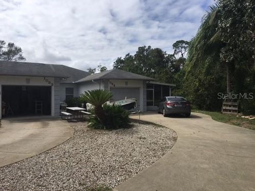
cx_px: 128
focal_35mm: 29
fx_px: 214
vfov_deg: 48.2
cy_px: 96
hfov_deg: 61.7
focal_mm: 4.15
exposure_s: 1/3077
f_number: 2.2
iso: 25
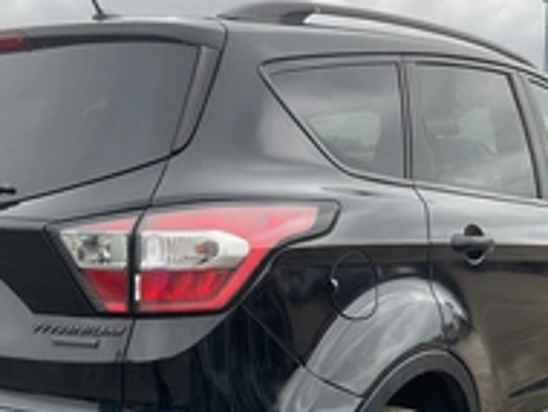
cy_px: 334
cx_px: 225
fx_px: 967
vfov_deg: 23.7
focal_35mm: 61
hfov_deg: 31.6
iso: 25
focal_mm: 3
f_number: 1.8
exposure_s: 1/283
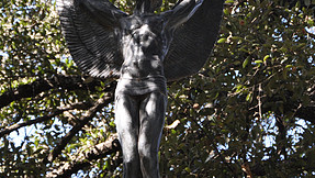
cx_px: 154
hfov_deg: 10.3
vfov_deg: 5.8
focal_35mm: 209
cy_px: 68
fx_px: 1747
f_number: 5.3
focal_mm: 66
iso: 400
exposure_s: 1/80
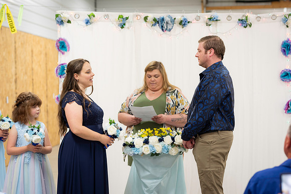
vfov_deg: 16.1
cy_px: 97
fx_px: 687
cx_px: 146
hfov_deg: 23.9
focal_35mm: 85
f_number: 3.5
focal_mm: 85
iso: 640
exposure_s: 1/125
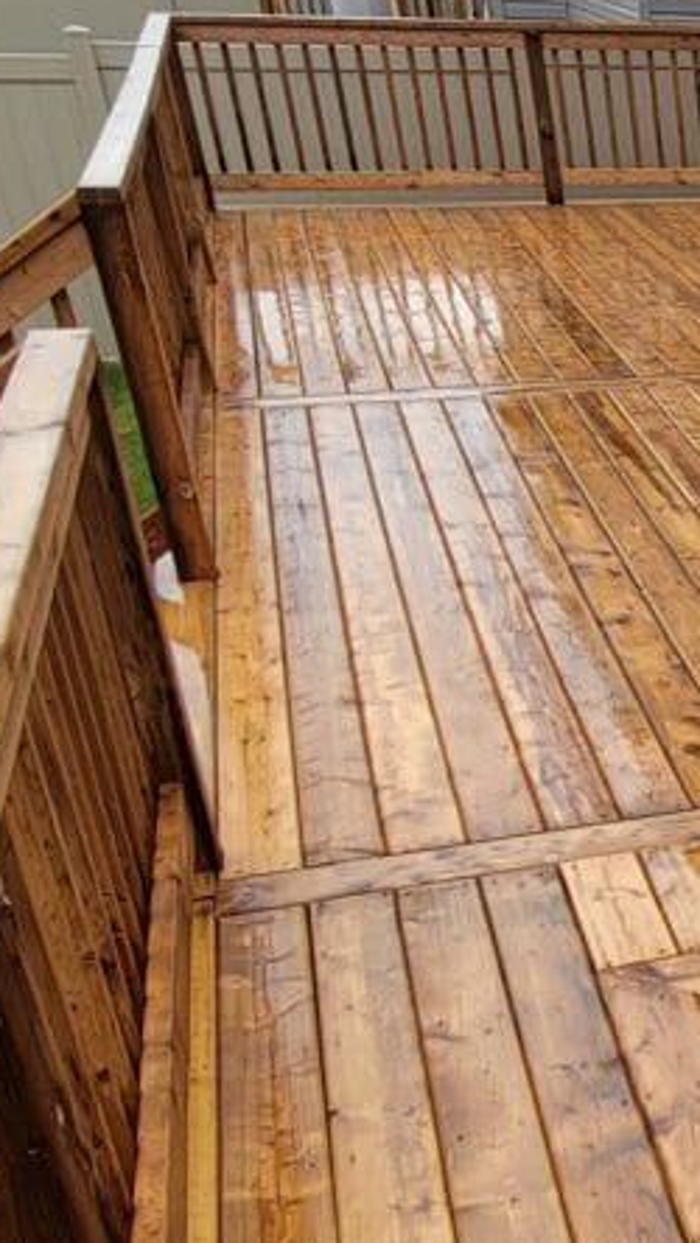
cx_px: 1215
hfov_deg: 19.3
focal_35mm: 49
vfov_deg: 40.6
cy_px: 969
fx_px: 1616
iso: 50
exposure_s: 1/707
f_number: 2.2
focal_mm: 2.2
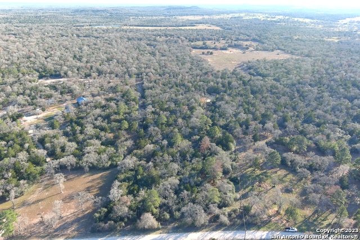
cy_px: 120
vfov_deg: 45.0
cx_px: 180
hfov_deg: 63.6
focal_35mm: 29
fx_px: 290
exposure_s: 1/200
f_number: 2.8
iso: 100
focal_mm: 10.57
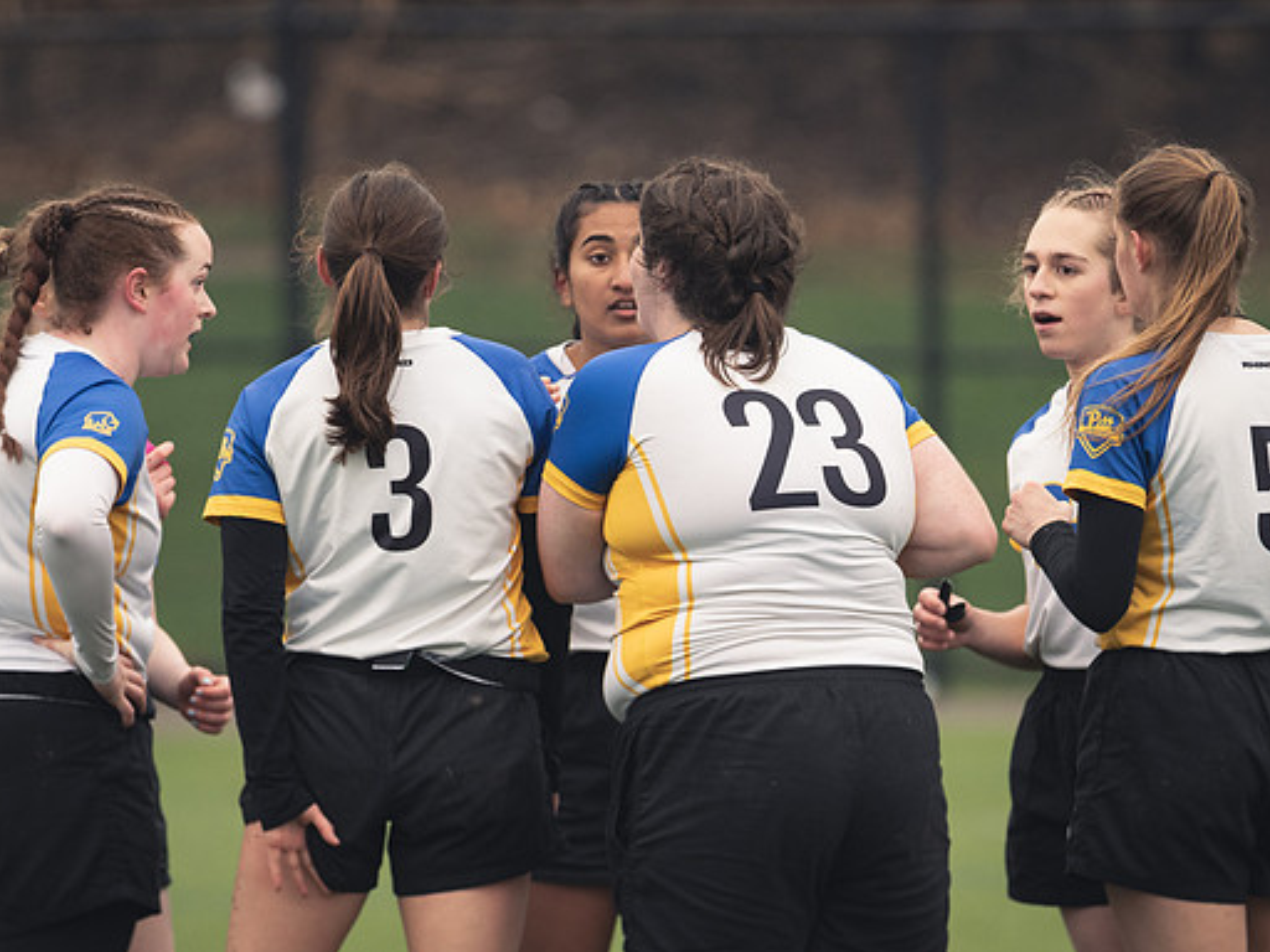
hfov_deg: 2.4
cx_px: 650
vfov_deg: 1.8
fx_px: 29974
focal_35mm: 817
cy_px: 476
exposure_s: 1/800
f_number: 6.3
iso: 1100
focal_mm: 500
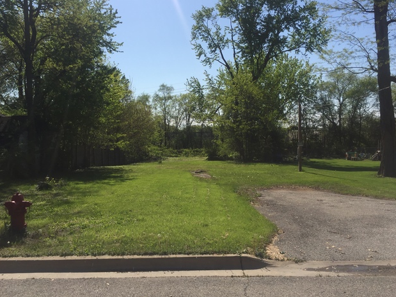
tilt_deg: -0.5
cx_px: 201
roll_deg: +0.3
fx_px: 343
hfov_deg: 60.0
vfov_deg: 46.8
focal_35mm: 30
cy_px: 148
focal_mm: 4.15
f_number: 2.2
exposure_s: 1/2825
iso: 32
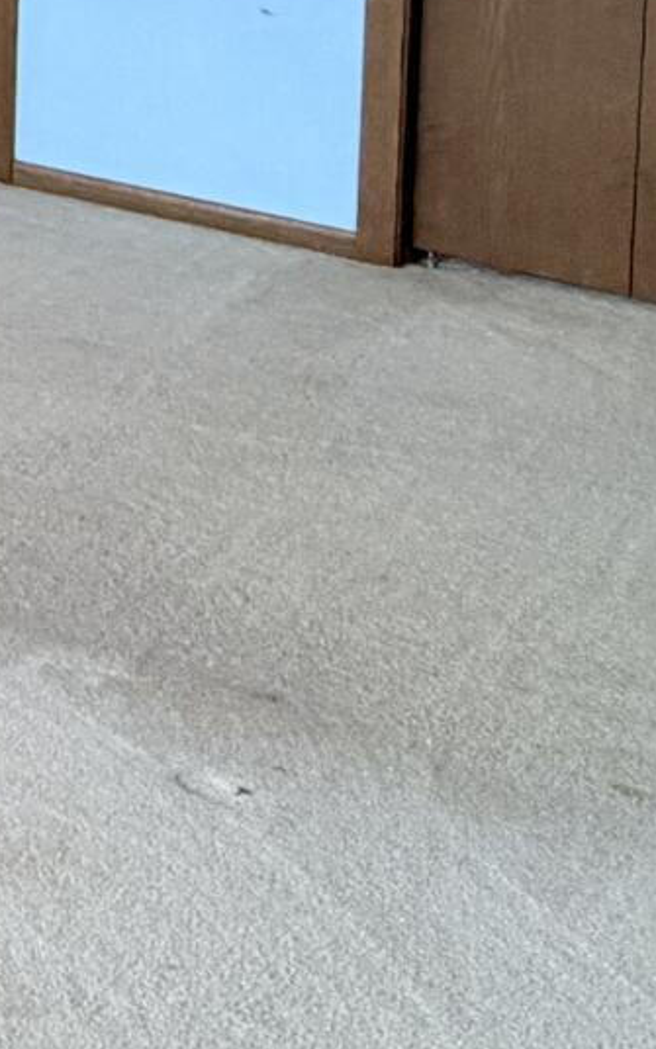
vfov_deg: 21.9
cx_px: -1224
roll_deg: +0.8
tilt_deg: -3.1
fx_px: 2374
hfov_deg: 11.1
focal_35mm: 83
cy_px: -395
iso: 250
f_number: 2.2
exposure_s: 1/120
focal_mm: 2.22
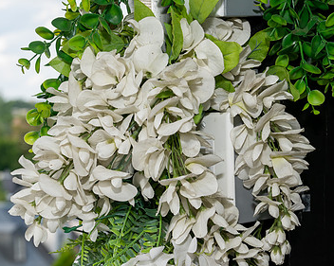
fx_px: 1027
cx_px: 115
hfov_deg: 18.4
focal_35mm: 104
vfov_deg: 14.8
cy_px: 159
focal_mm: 55
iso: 360
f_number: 7.1
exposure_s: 1/250
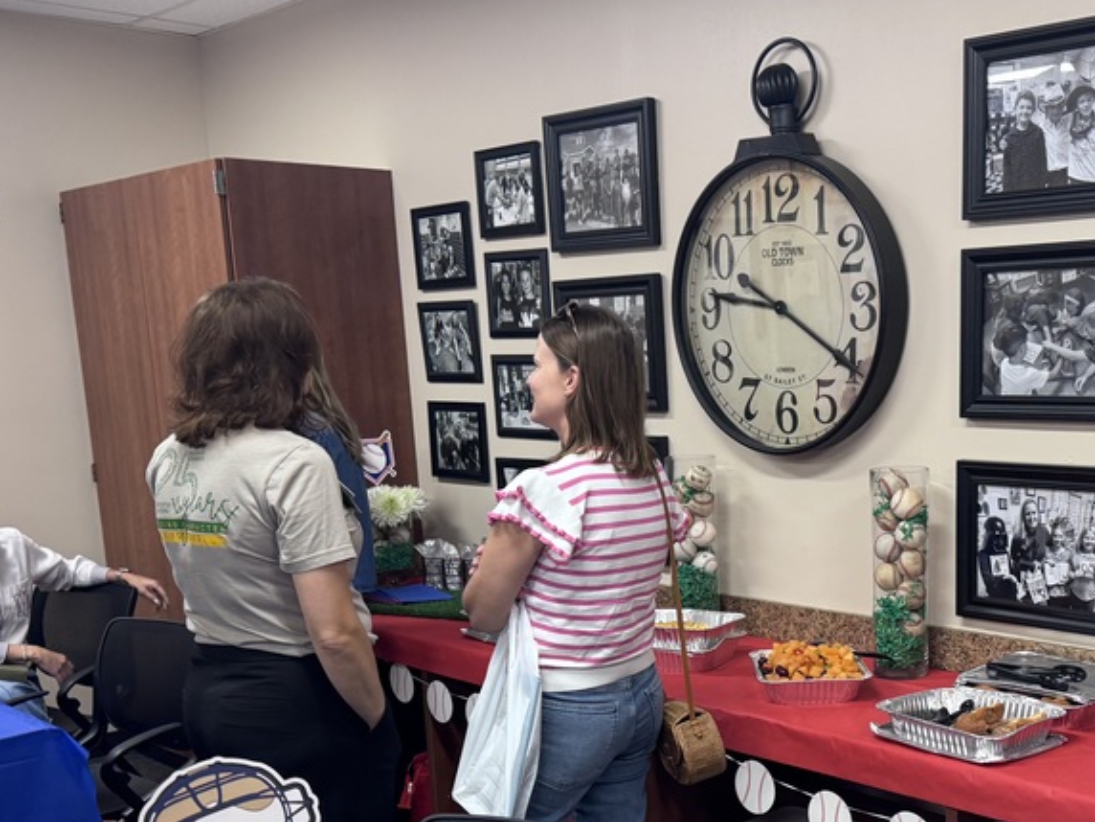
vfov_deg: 32.9
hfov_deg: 43.0
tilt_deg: -14.0
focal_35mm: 43
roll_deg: +0.3
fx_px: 1360
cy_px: 627
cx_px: 758
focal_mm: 6.76
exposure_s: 1/120
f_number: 1.78
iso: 200
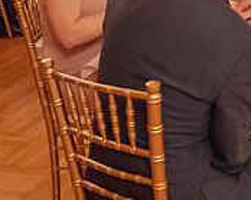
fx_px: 661
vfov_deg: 17.1
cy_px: 28
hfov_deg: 19.6
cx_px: 340
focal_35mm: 89
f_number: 2.8
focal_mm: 24
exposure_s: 1/125
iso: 6400
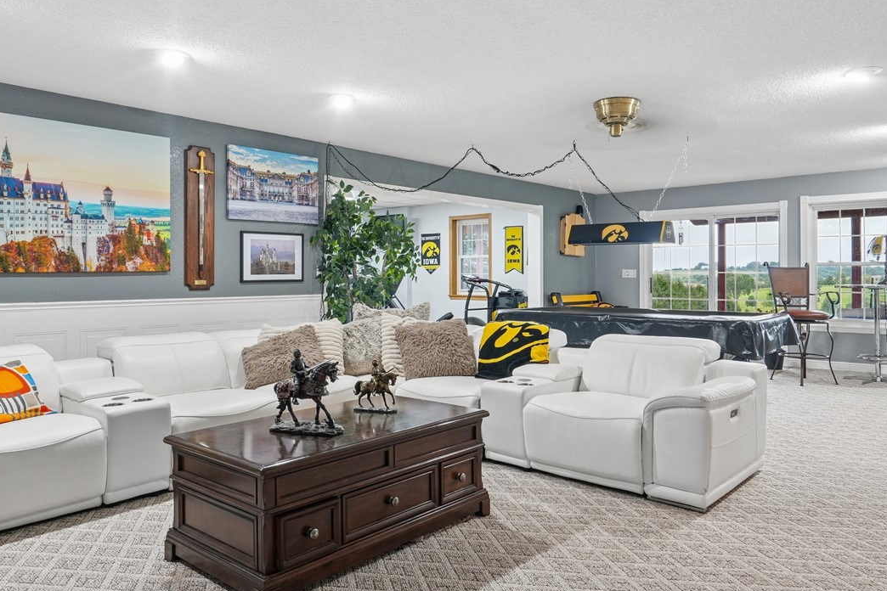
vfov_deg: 49.5
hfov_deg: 69.4
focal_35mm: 26
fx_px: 641
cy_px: 265
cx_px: 428
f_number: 10
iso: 400
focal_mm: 16
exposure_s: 1/6
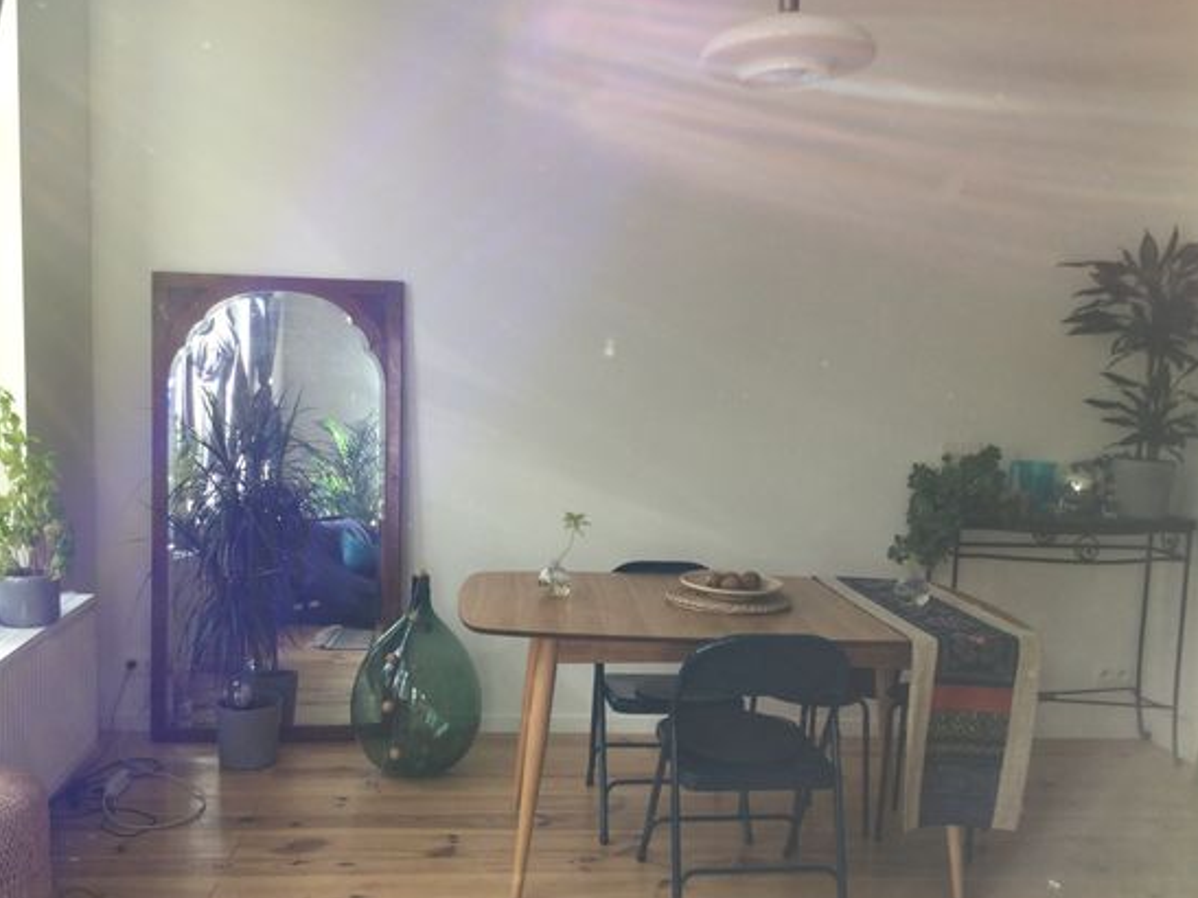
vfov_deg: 41.8
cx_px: 583
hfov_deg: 54.0
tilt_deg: -7.5
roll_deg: -2.5
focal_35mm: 34
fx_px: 1176
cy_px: 480
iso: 25
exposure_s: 1/100
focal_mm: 3.3
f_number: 2.4
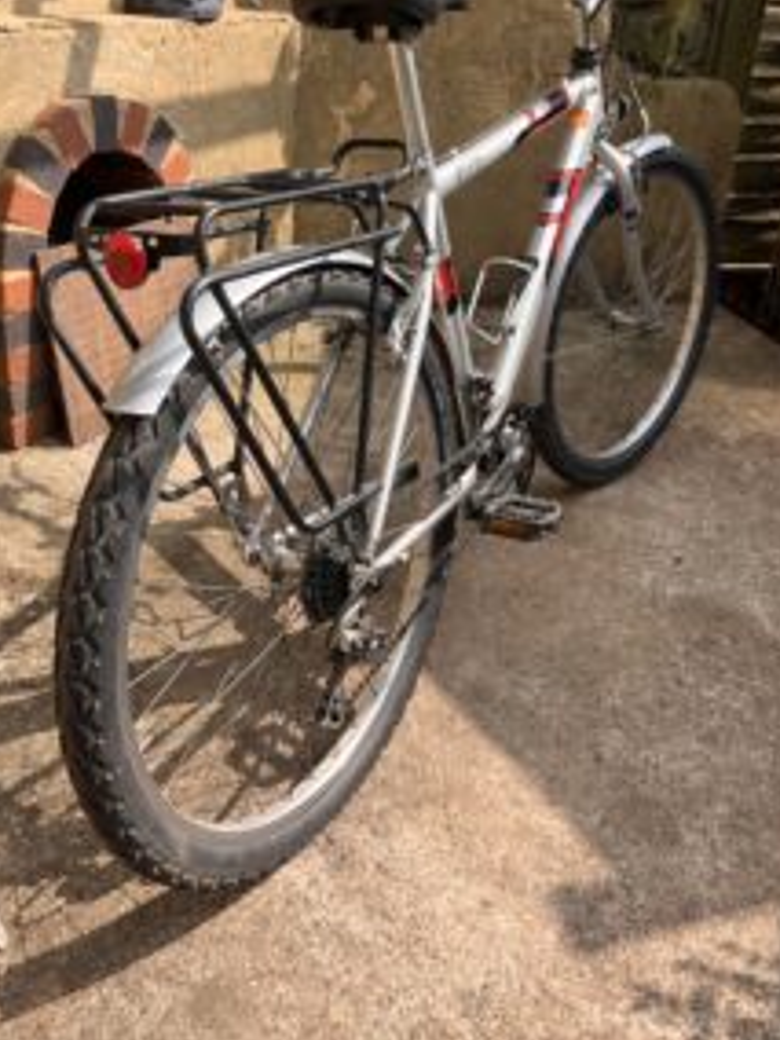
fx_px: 991
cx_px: 414
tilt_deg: -23.3
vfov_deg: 55.0
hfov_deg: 42.9
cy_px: 417
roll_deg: -4.6
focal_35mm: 33
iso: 50
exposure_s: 1/1075
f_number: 1.6
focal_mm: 5.1
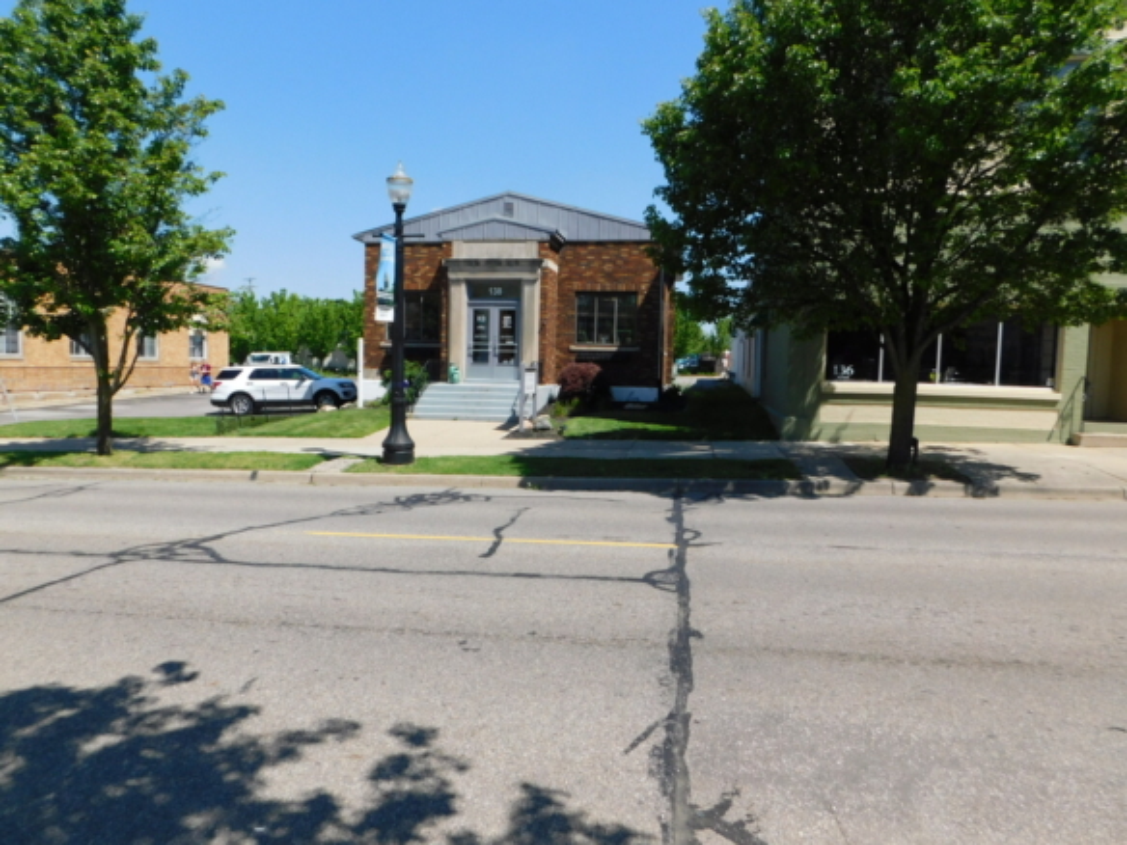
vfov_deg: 58.9
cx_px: 564
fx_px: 749
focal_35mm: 23
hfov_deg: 73.9
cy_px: 422
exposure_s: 1/400
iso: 125
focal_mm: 4
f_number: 6
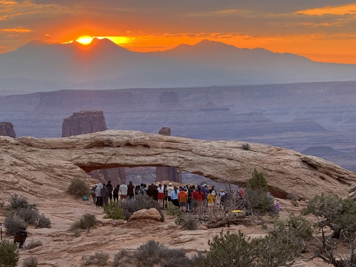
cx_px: 171
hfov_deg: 15.0
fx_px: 1348
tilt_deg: -2.3
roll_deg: +1.3
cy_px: 135
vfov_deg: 11.3
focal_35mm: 131
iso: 64
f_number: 2.8
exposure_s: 1/99
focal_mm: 15.66
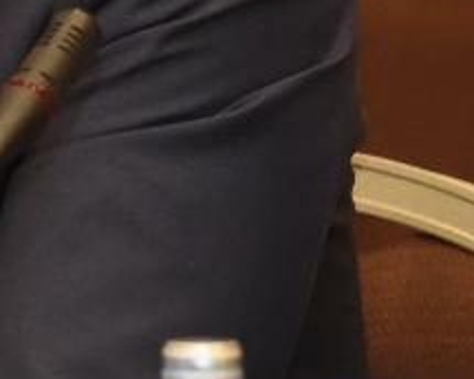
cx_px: -295
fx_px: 14898
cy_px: -170
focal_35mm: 1062
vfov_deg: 1.5
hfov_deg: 1.8
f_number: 5.6
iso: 3200
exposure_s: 1/80
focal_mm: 150
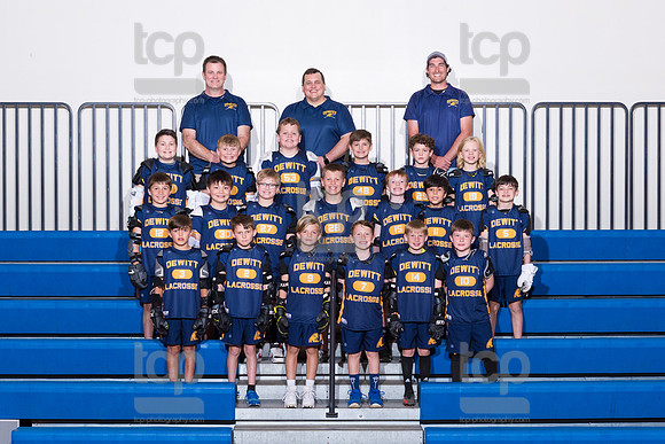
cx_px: 331
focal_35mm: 82
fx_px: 1519
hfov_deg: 24.7
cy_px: 222
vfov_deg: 16.6
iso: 640
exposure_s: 1/250
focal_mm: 62
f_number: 7.1
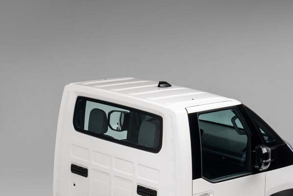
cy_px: 191
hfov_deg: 16.3
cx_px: 86
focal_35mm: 125
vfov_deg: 10.9
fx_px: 1018
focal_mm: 62
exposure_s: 2
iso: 100
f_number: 13
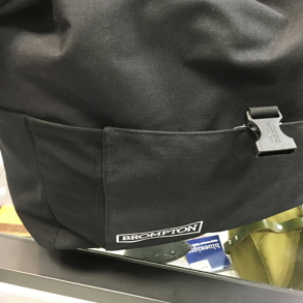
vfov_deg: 47.2
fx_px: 347
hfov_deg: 46.7
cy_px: 151
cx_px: 193
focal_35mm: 35
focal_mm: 4.15
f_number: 2.2
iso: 200
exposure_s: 1/17
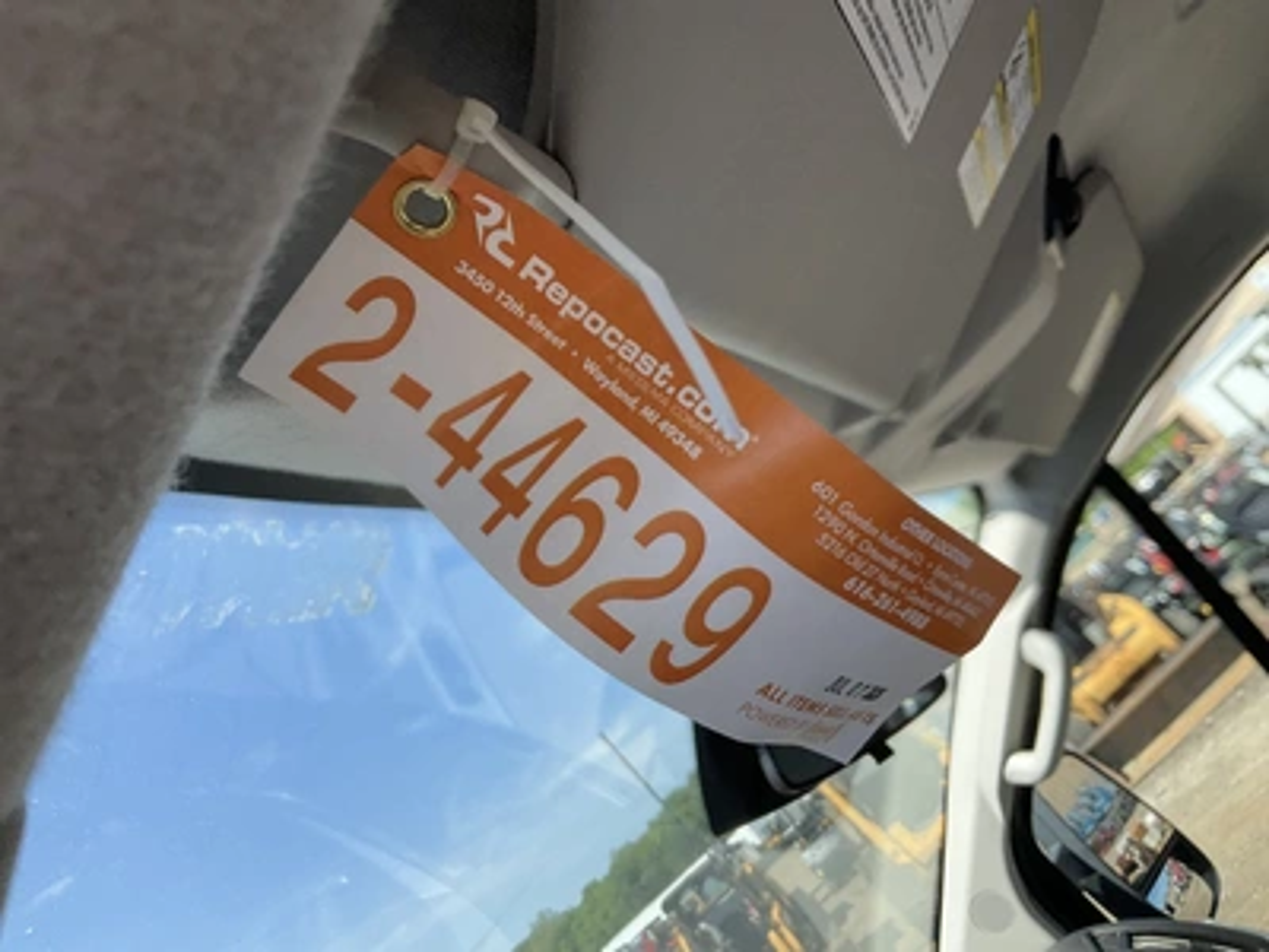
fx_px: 1063
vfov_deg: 48.2
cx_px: 634
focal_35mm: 29
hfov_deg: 61.7
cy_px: 476
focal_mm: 3
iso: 25
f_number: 1.8
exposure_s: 1/739
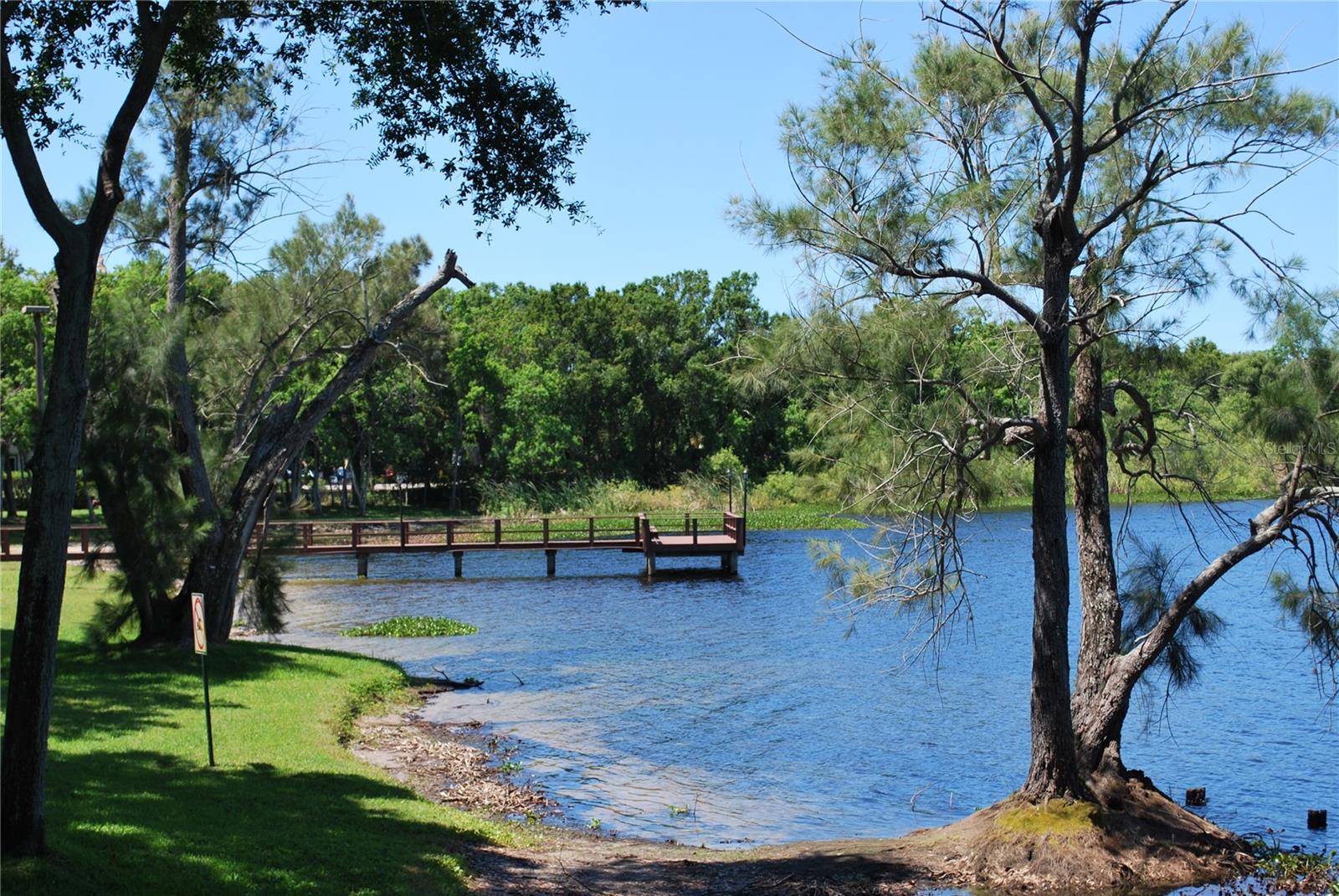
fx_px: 2234
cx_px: 670
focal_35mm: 60
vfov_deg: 22.7
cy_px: 448
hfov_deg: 33.4
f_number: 7.1
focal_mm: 40
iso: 100
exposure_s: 1/200
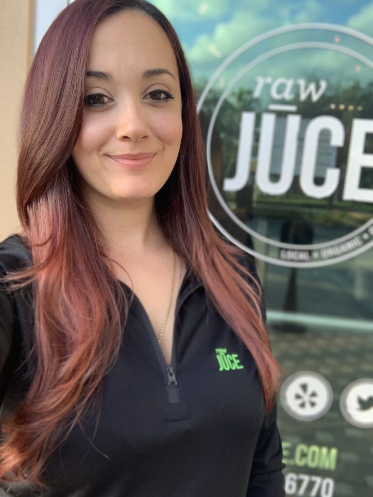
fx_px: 460
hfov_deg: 44.2
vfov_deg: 56.8
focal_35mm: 32
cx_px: 186
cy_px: 248
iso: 32
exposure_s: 1/121
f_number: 2.2
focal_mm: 2.87
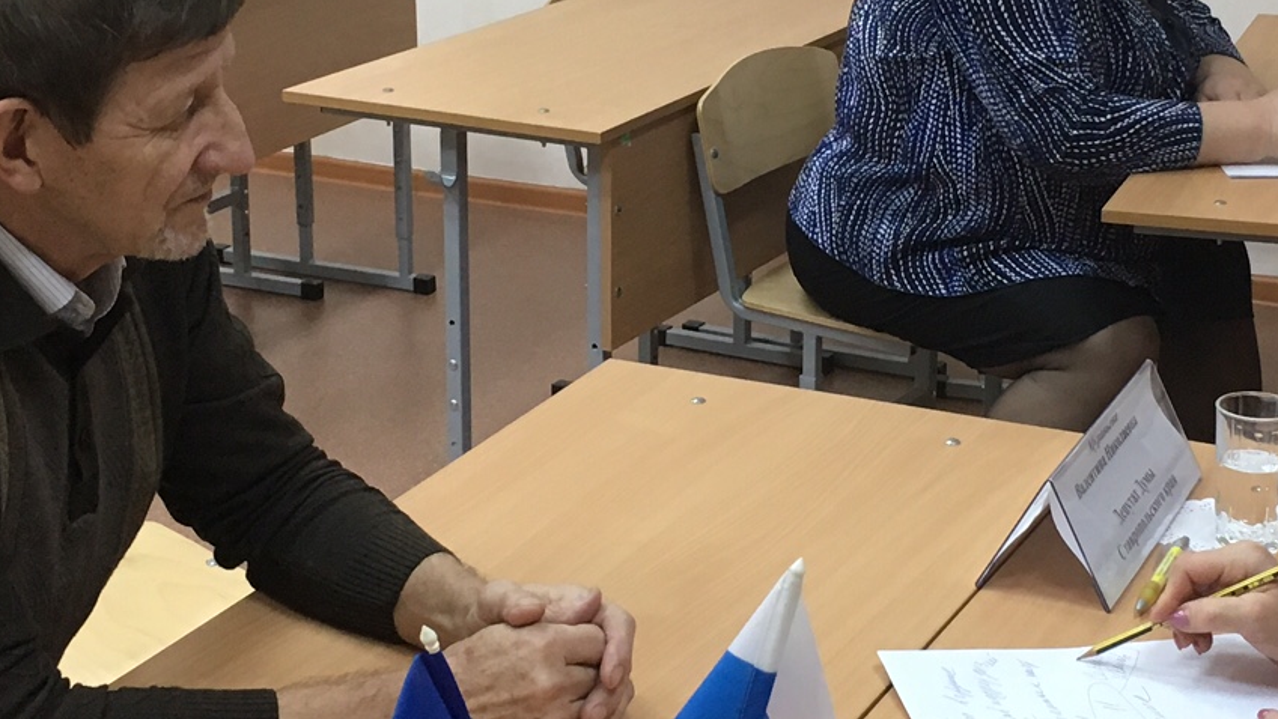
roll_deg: -0.6
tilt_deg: -16.0
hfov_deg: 28.2
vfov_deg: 16.1
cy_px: 208
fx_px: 2542
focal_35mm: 75
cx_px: 732
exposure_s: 1/33
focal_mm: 4.15
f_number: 2.2
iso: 125
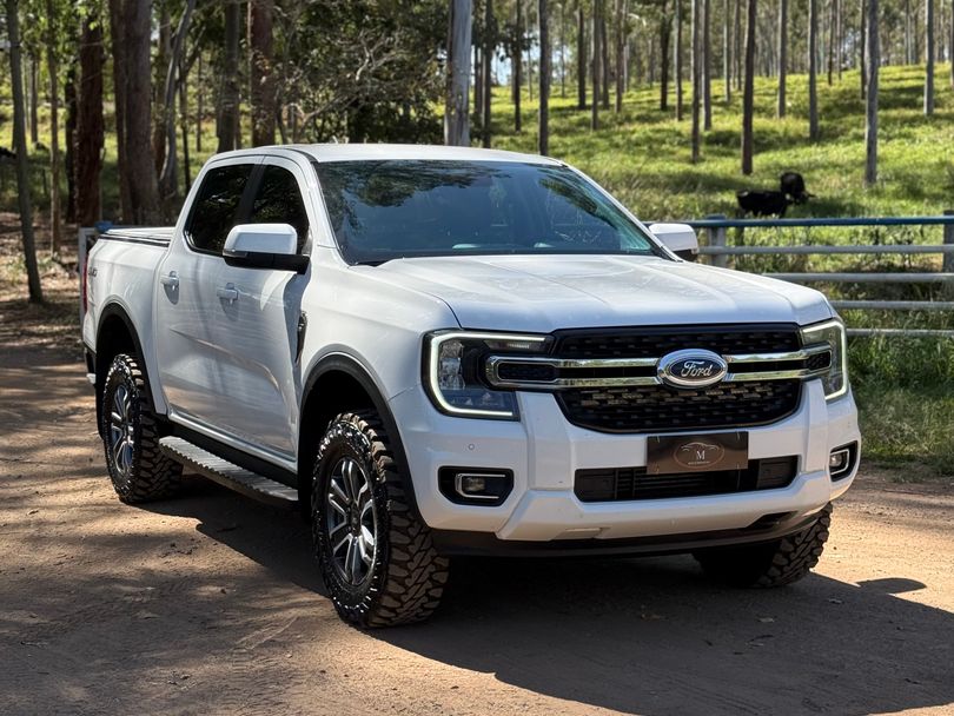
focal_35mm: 48
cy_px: 358
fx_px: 1323
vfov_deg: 30.3
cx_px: 477
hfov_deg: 39.6
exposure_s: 1/2088
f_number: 1.78
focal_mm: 6.76
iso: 64
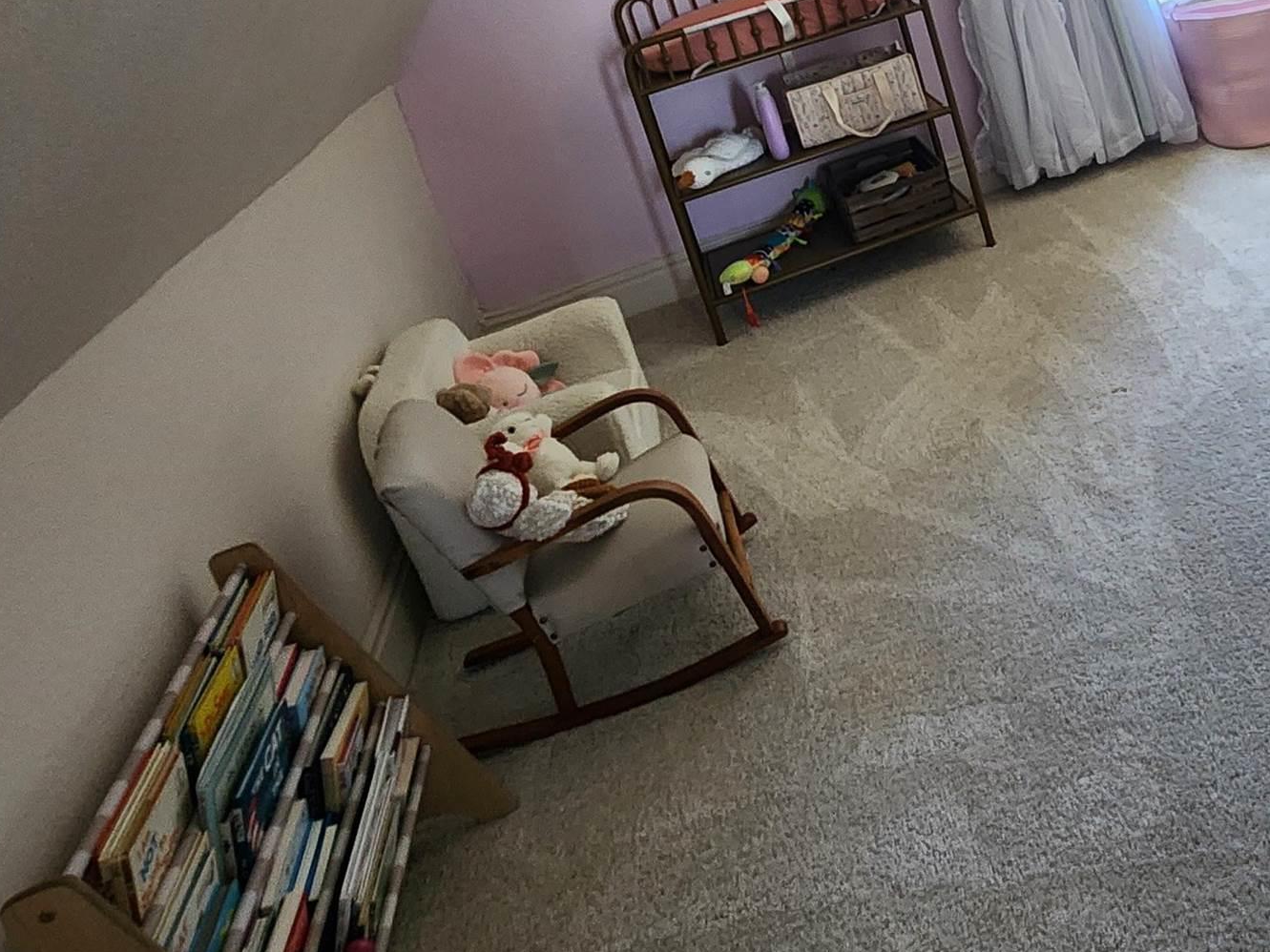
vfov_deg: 42.4
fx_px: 1101
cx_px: 1012
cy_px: 71
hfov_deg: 55.8
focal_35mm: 30
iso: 400
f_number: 2.2
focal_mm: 2.2
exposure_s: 1/30
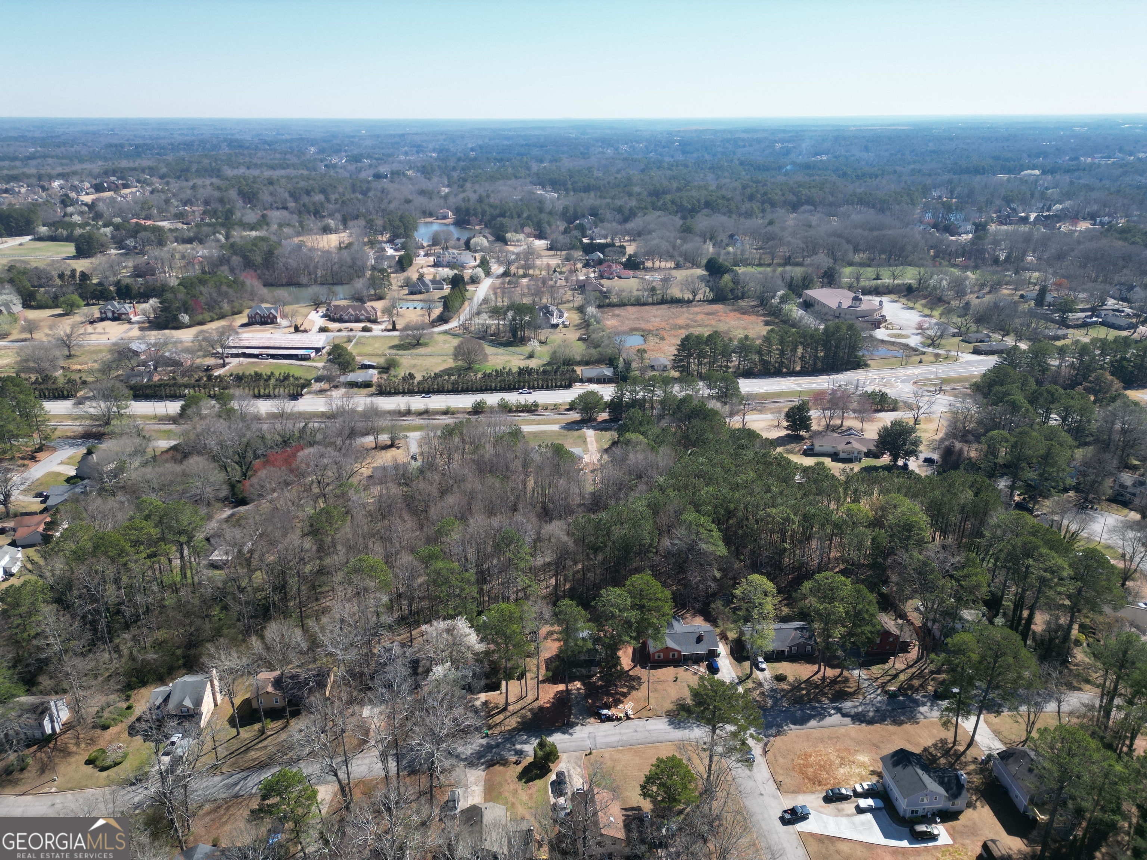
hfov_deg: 71.6
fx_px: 795
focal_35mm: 24
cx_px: 574
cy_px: 430
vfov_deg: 56.8
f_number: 1.7
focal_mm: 6.72
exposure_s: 1/2500
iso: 200
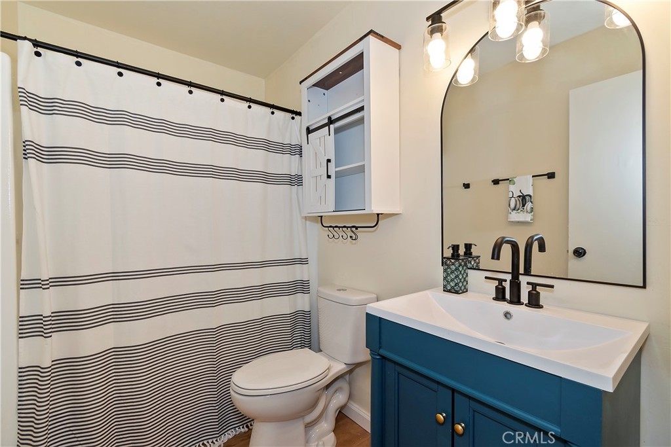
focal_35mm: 15
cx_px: 336
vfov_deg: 77.3
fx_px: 280
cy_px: 224
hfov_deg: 100.4
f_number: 8
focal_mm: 10
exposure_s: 1/30
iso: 320
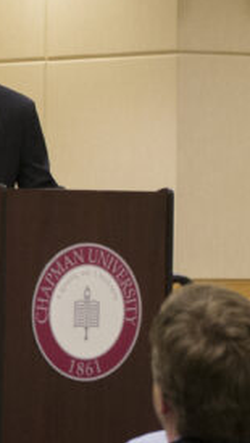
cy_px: 143
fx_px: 3788
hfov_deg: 3.7
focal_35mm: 322
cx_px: -355
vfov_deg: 6.7
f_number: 5
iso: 1600
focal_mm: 55
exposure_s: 1/30
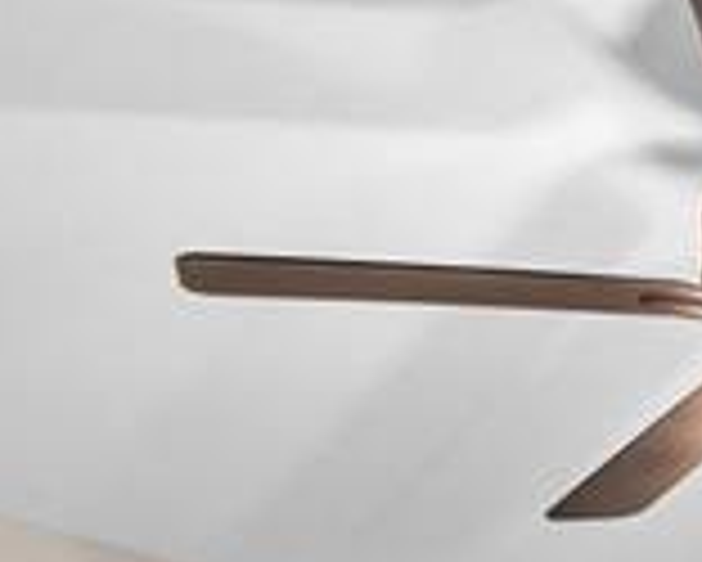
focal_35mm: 111
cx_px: 675
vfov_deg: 11.5
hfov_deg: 17.0
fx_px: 2308
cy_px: 1349
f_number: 9
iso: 400
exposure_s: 1/4
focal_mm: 9
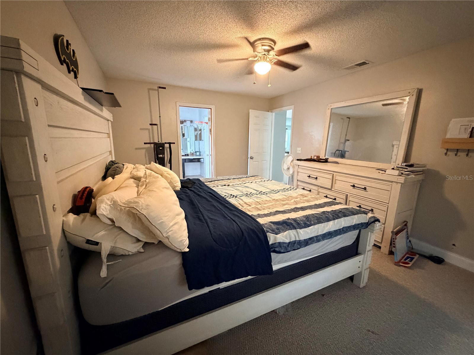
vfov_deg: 85.7
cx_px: 237
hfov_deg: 102.1
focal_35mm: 14
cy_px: 178
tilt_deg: -11.0
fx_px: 192
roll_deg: -0.3
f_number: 2.2
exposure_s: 1/40
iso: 1000
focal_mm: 2.22
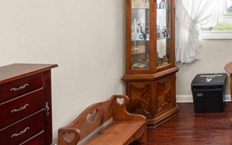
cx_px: 266
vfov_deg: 36.7
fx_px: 202
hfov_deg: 43.1
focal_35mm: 32
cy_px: 11
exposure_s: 1/8
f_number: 11
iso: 400
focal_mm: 12
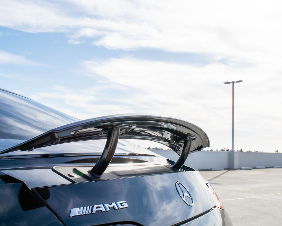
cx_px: 142
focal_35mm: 47
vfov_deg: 32.1
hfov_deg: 39.5
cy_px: 106
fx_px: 392
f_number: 11
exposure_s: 1/500
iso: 200
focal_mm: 22
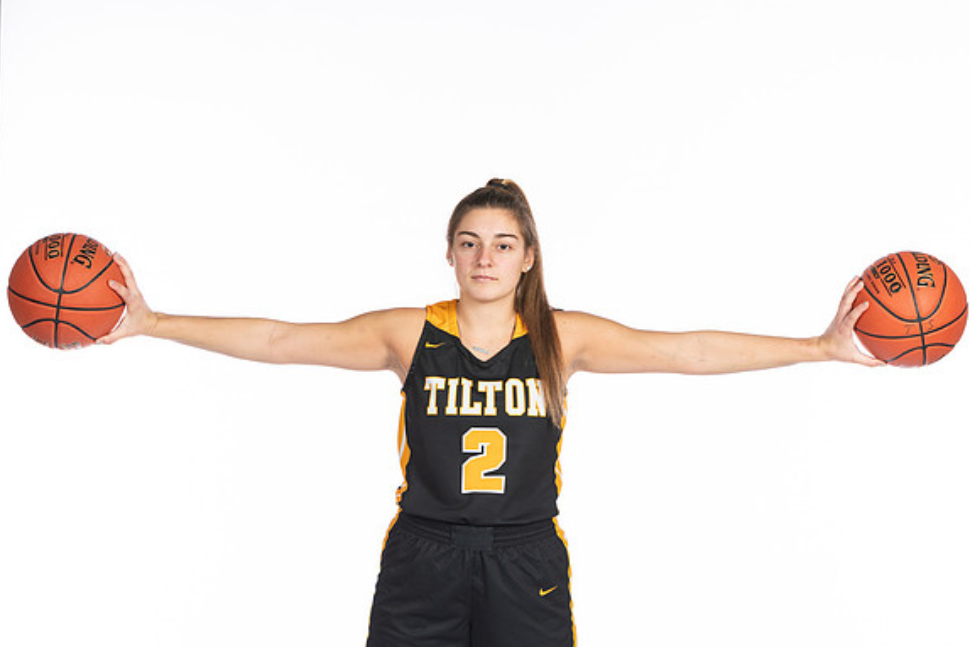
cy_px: 289
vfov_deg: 9.1
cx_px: 489
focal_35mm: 151
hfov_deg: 13.6
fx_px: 4069
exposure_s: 1/100
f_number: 5
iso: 100
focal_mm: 90
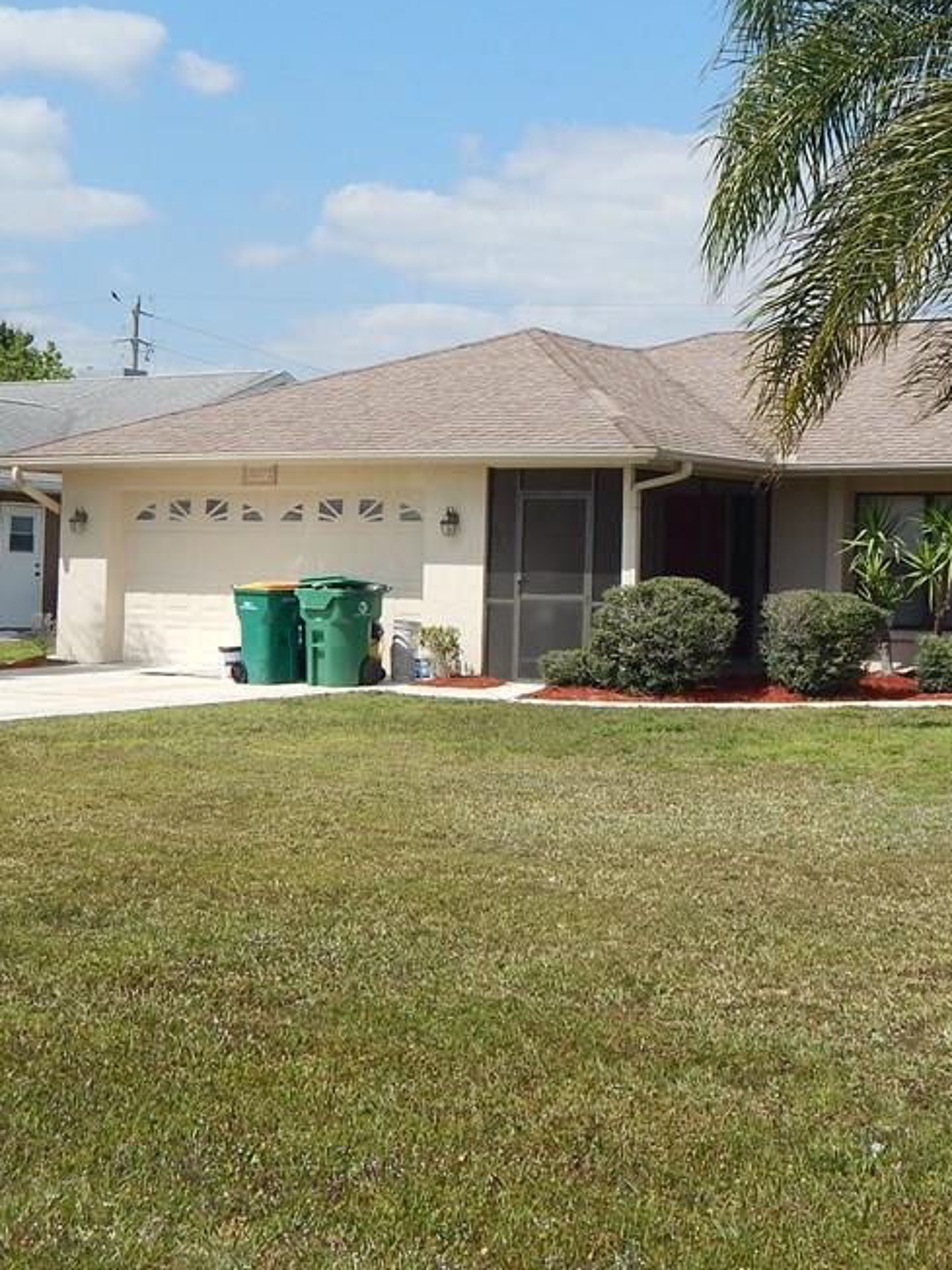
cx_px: 716
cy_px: 553
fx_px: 2017
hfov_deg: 26.2
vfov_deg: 34.9
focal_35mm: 55
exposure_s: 1/400
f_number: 6.7
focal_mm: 6.1
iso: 125
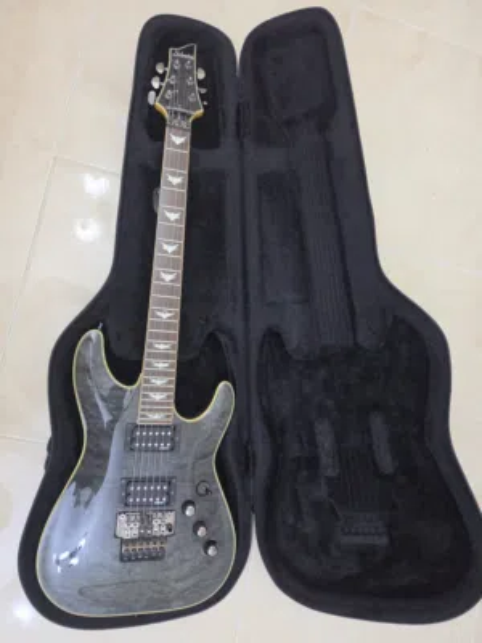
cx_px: 241
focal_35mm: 23
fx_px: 427
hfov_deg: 58.9
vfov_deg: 73.9
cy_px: 322
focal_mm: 6.5
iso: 640
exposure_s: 1/100
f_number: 1.4
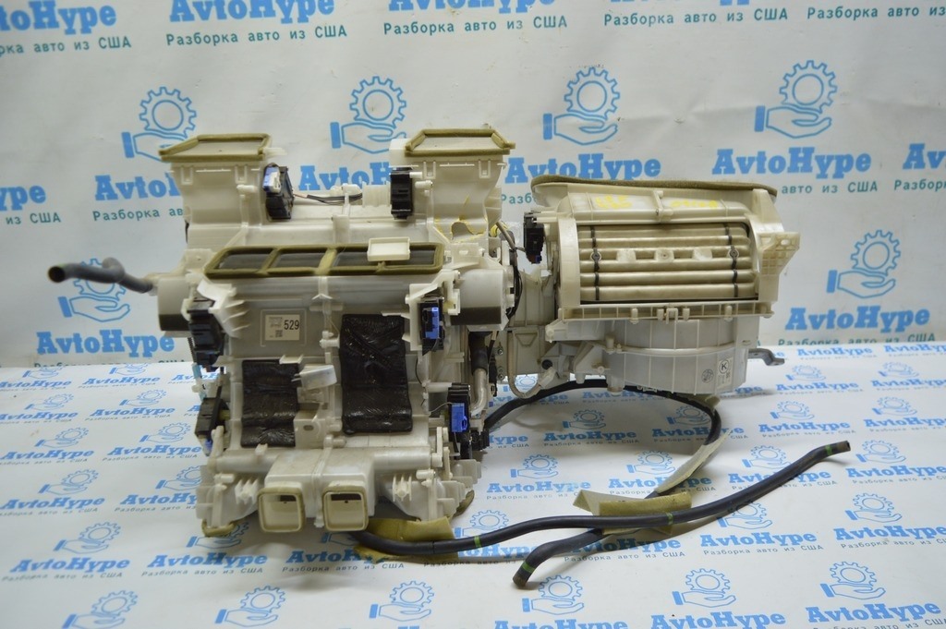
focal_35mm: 30
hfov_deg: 62.0
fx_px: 788
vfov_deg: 43.5
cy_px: 314
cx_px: 473
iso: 400
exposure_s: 1/60
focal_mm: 20
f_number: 3.8
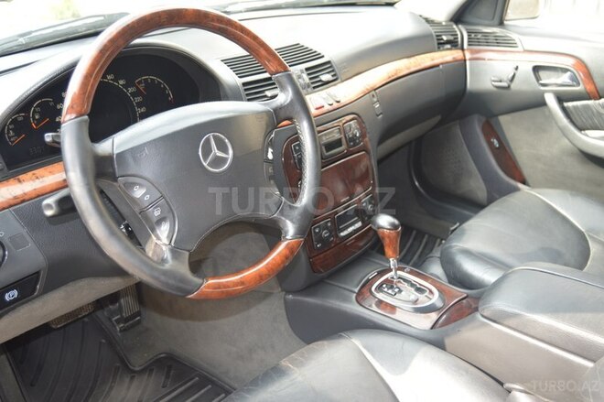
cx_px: 302
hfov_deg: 57.3
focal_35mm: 33
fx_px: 553
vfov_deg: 39.9
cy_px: 201
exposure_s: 1/125
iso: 320
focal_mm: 22
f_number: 4
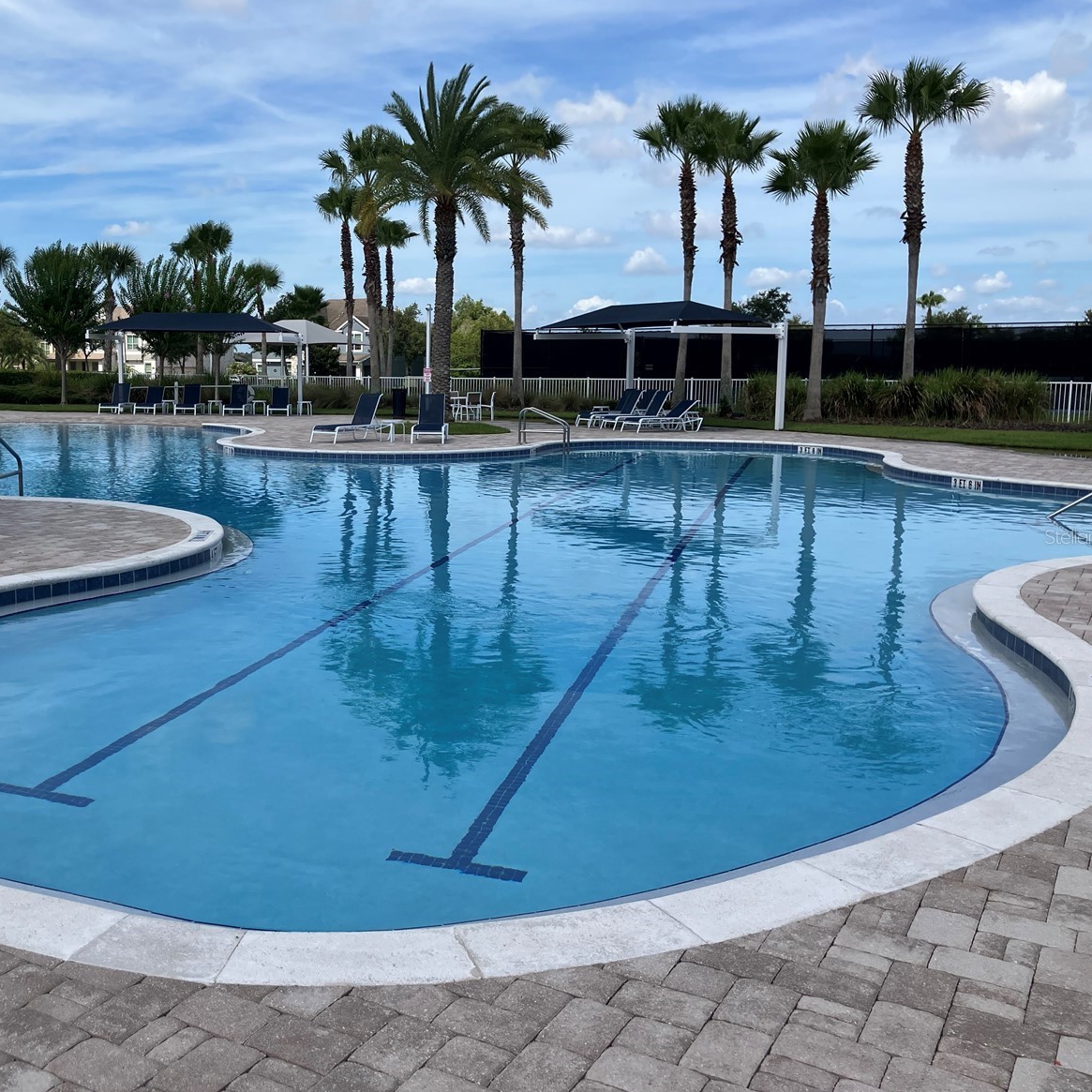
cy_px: 536
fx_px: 1213
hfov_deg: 47.8
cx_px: 383
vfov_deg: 48.4
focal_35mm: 34
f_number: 1.8
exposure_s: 1/2703
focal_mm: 3.99
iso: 32
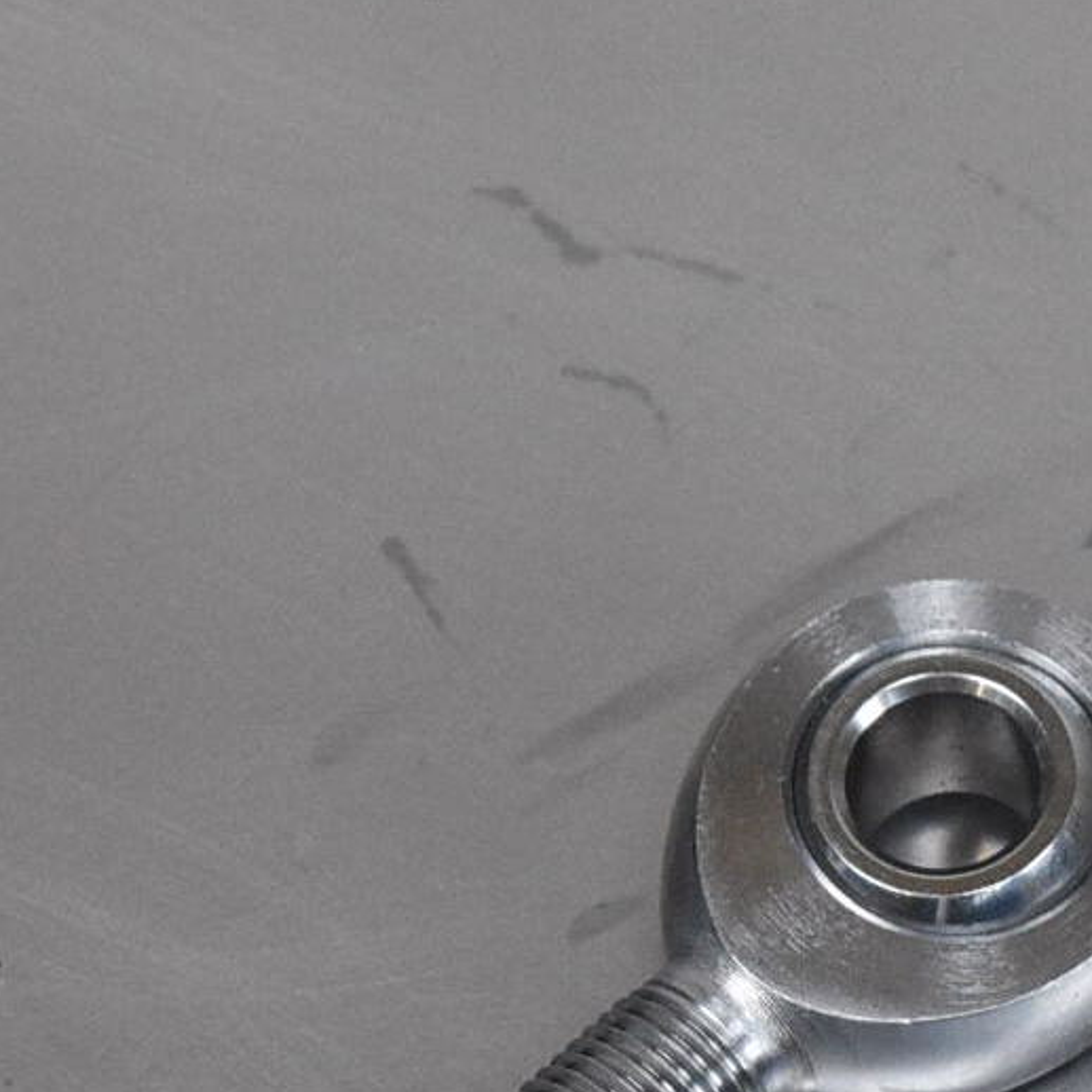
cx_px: 896
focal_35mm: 347
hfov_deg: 5.0
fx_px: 12388
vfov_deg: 5.0
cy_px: 976
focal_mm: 55
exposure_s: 1/160
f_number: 6.3
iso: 1250
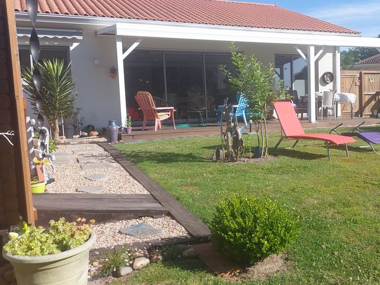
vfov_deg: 36.8
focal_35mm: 39
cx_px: 265
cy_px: 148
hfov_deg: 46.8
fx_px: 428
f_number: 1.8
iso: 25
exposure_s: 1/774
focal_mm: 5.23
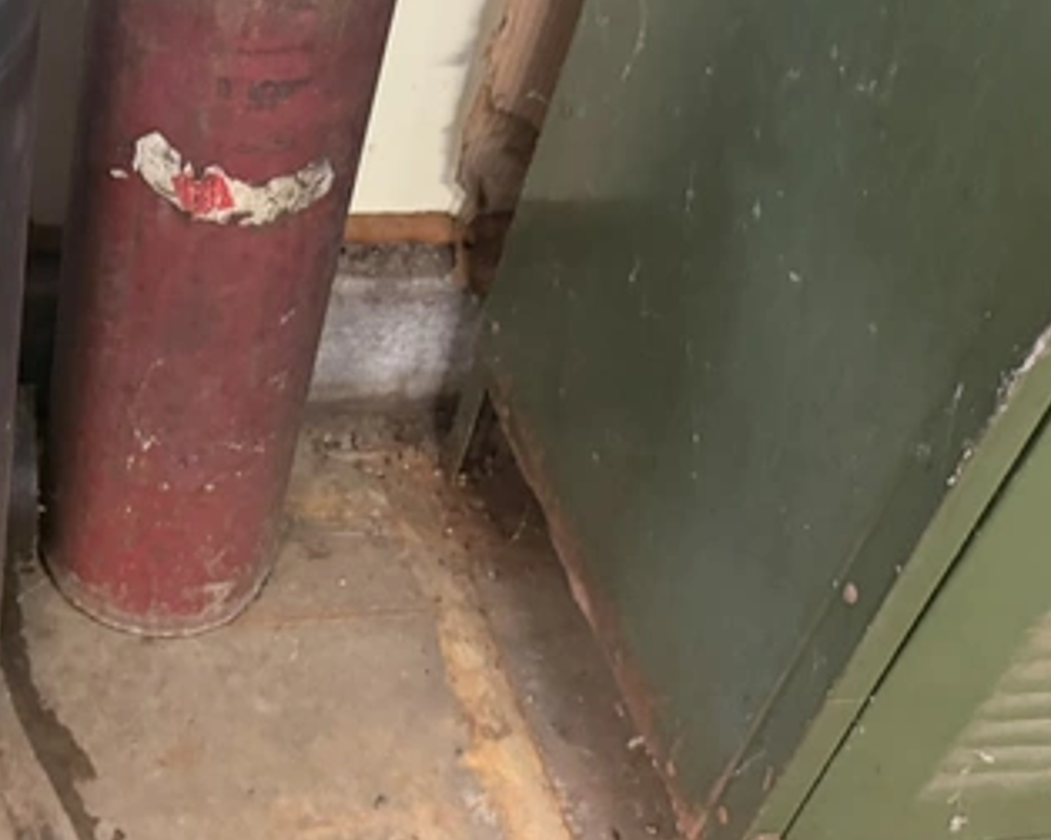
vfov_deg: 26.9
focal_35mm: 56
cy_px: 273
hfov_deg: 31.2
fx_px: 1741
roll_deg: -3.1
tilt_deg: -41.9
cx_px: 7
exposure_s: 1/40
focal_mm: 6.76
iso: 640
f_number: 1.78
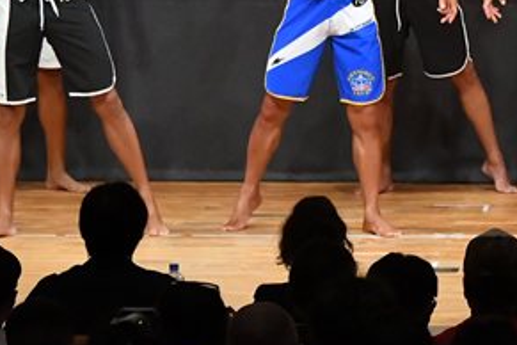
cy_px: 25
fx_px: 5744
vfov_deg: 3.4
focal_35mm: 400
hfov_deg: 5.1
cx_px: 500
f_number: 5.6
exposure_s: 1/400
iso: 8000
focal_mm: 100
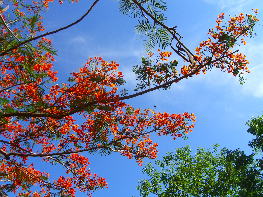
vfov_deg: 37.7
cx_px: 132
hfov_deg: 49.0
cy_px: 98
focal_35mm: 38
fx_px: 289
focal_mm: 7.9
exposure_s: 1/400
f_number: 4
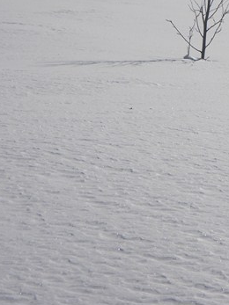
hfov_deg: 8.1
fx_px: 1606
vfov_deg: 10.7
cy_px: -24
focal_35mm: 182
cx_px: 245
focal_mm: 13.9
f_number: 12.2
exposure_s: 1/250
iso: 80
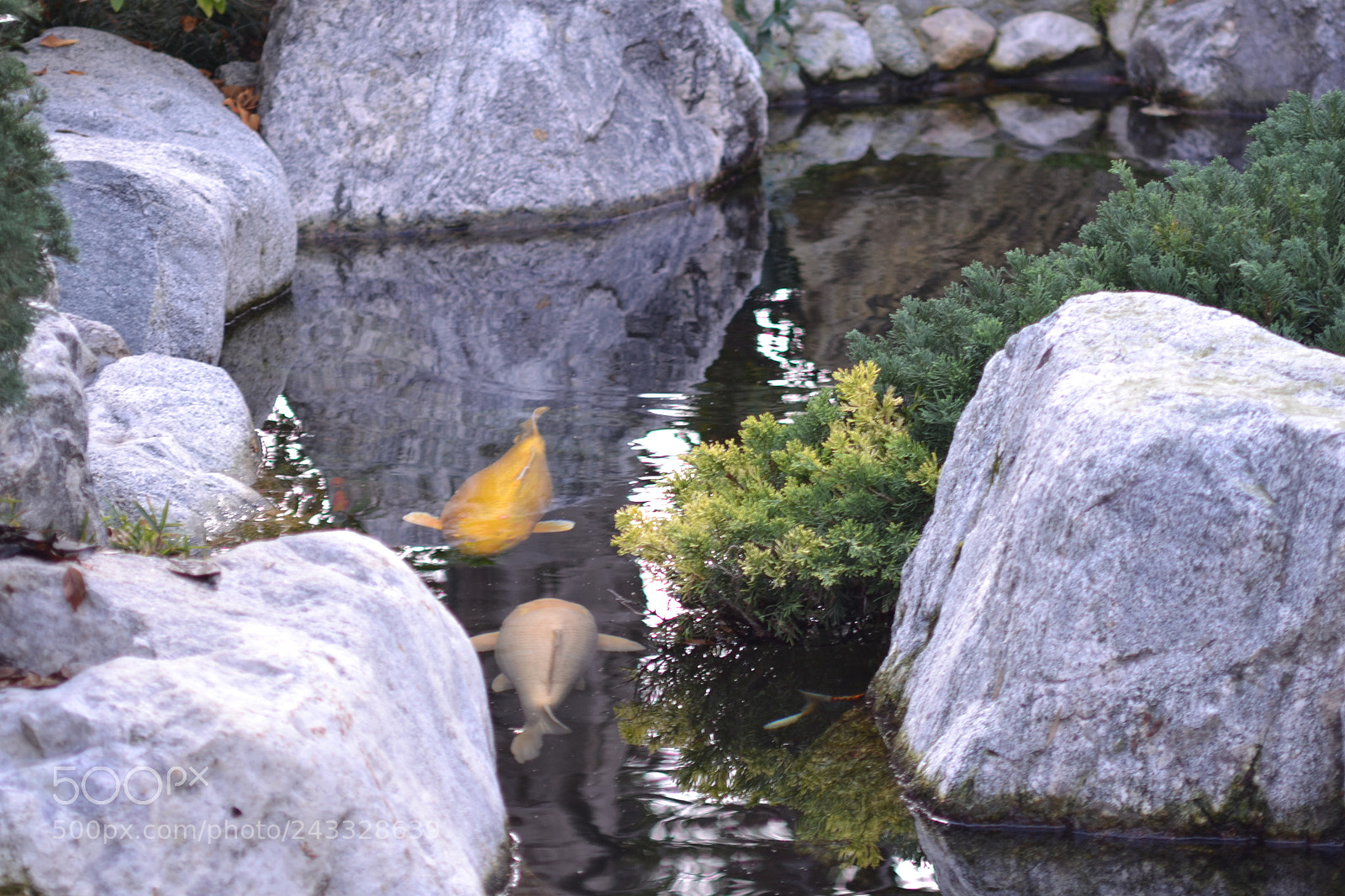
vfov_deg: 6.8
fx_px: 7564
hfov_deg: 10.2
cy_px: 448
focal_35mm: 202
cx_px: 672
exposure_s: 1/50
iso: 100
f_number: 5
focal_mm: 135
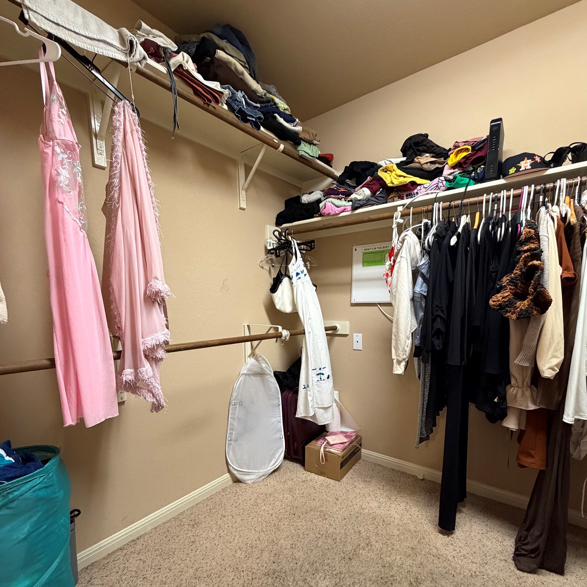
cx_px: 295
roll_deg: +0.7
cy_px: 348
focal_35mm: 17
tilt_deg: -8.1
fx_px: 326
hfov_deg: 84.0
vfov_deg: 83.1
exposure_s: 1/60
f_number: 2.2
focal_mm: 2.22
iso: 400
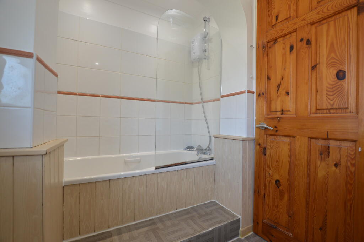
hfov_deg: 100.4
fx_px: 152
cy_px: 121
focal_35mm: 15
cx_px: 182
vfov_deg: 77.2
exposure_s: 1/100
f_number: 5
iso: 400
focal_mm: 10
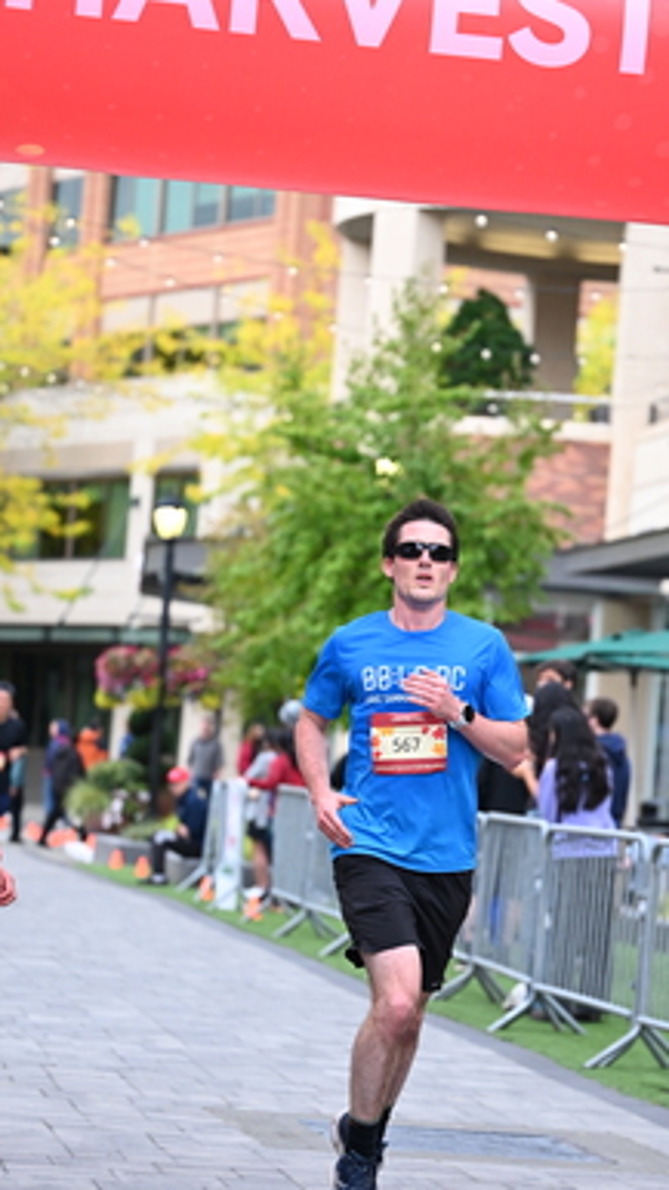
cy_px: 610
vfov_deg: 16.9
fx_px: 4007
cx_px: 482
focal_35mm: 127
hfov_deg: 9.5
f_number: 2.8
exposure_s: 1/1600
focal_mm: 85
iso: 1000
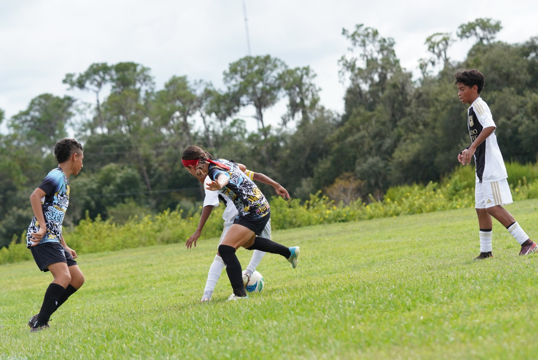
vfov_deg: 10.2
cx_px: 269
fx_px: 2019
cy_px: 180
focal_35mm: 135
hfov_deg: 15.2
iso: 400
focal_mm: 90
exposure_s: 1/2000
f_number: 4
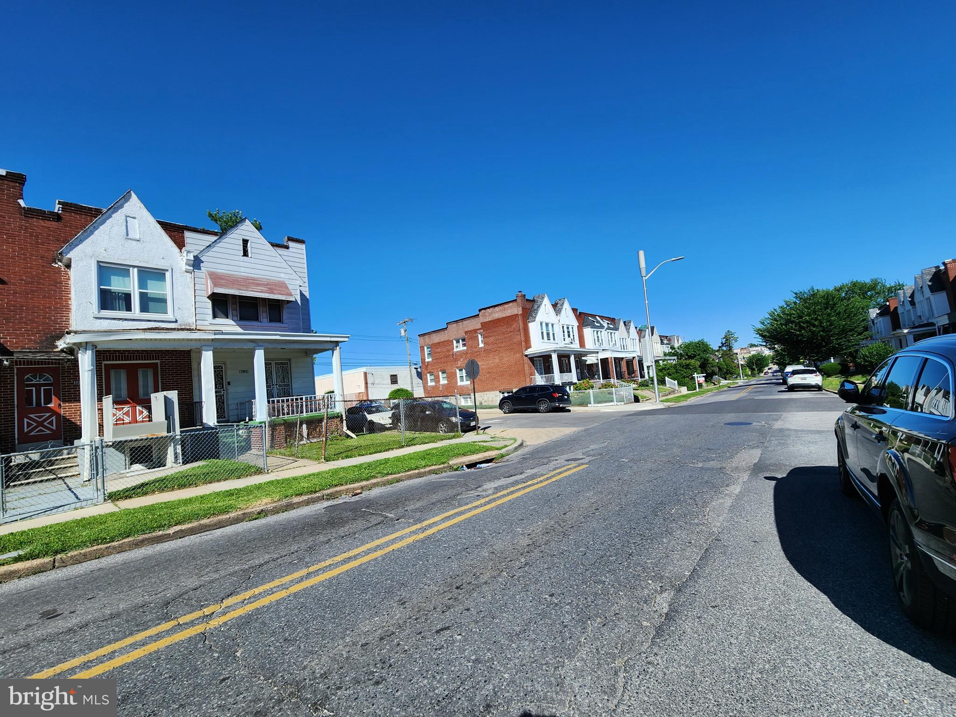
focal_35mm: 13
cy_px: 358
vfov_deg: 89.9
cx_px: 478
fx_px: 359
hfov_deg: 106.2
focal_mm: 2.2
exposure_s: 1/1973
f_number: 2.2
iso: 50
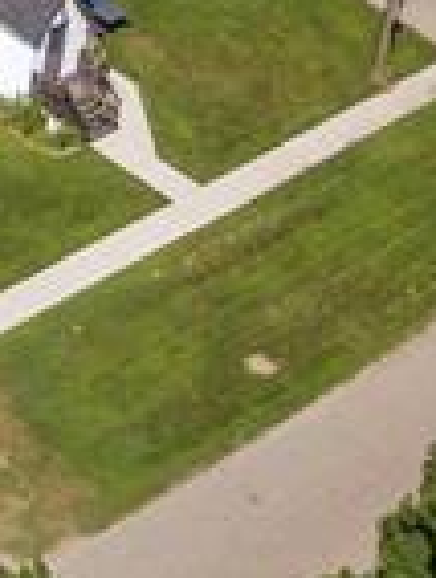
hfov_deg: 7.4
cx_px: -656
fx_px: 3131
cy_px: -230
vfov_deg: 10.3
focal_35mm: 187
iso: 100
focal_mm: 4.73
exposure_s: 1/1600
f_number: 2.2
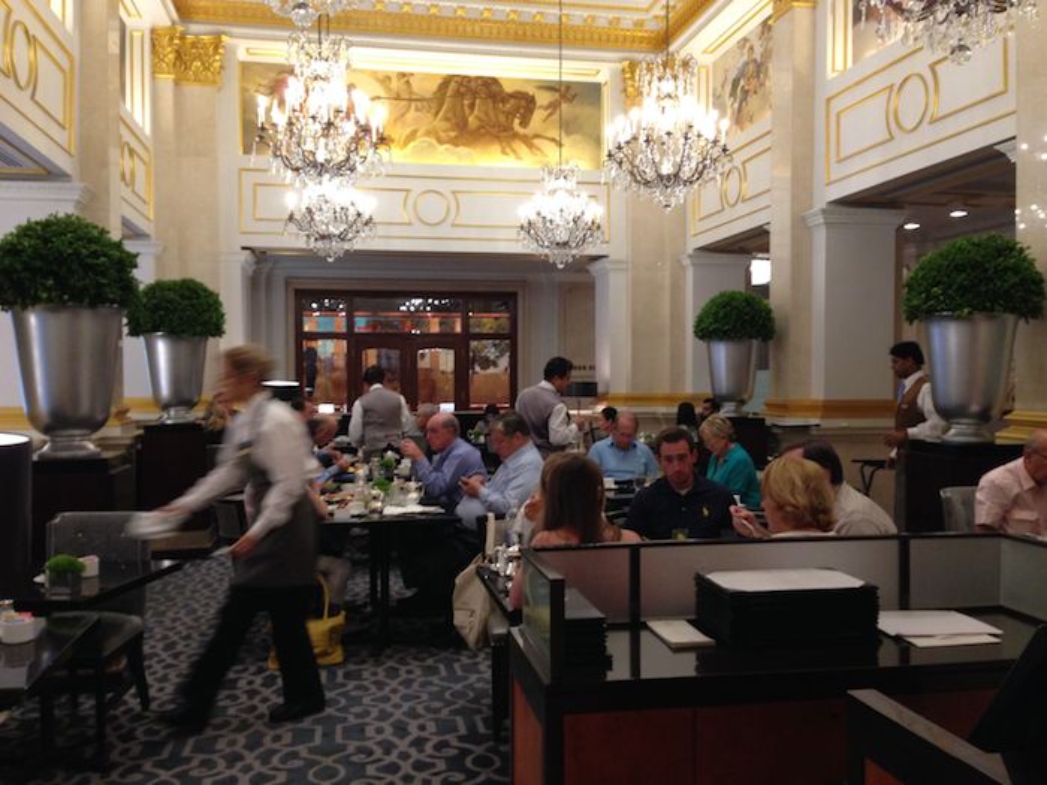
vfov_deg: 42.9
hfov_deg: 55.4
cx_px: 524
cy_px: 392
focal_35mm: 33
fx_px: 998
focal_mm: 4.12
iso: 200
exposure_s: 1/20
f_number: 2.4
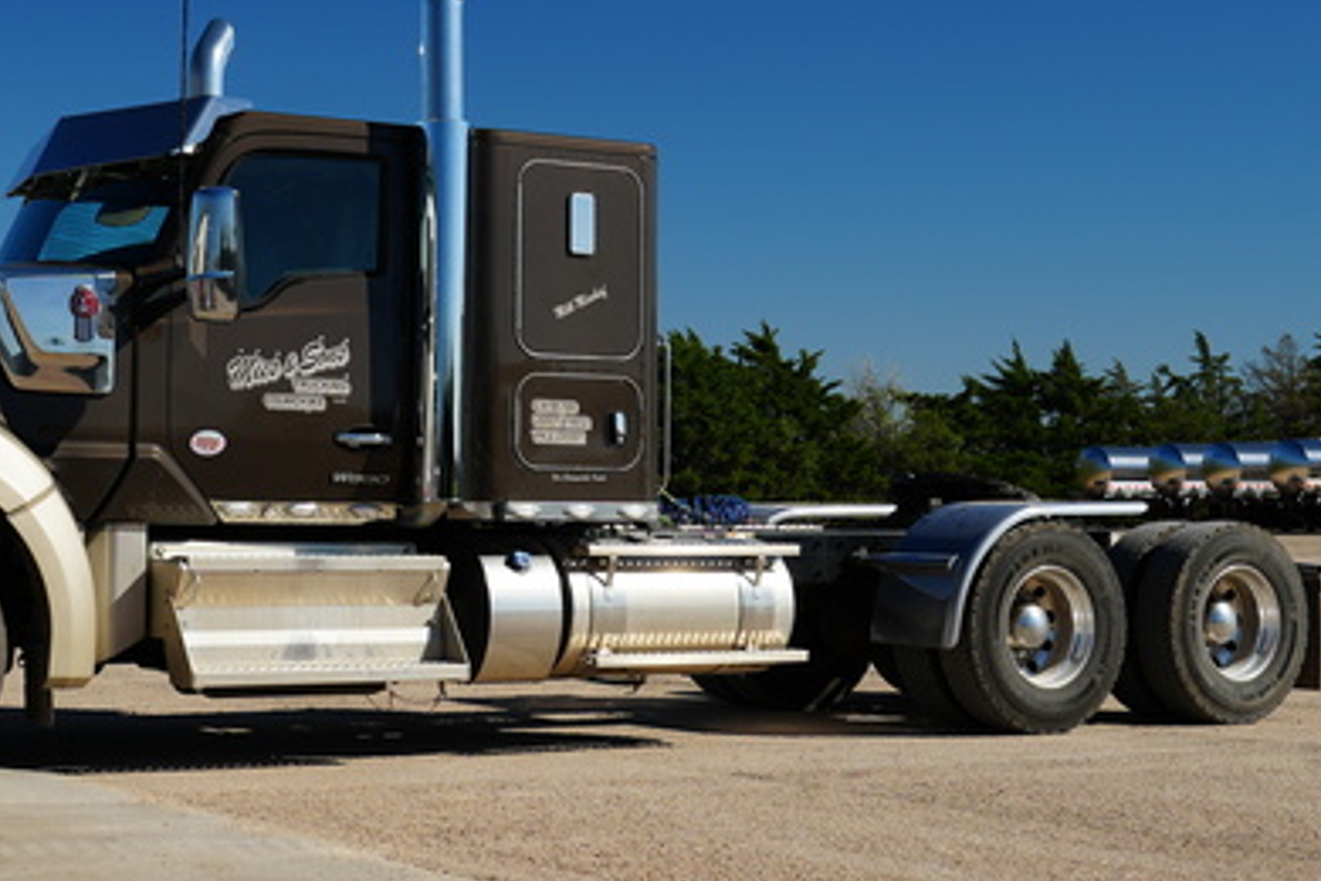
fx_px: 2532
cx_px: 430
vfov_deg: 19.7
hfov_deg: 29.0
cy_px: 310
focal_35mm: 69
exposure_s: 1/400
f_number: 5
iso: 100
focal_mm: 28
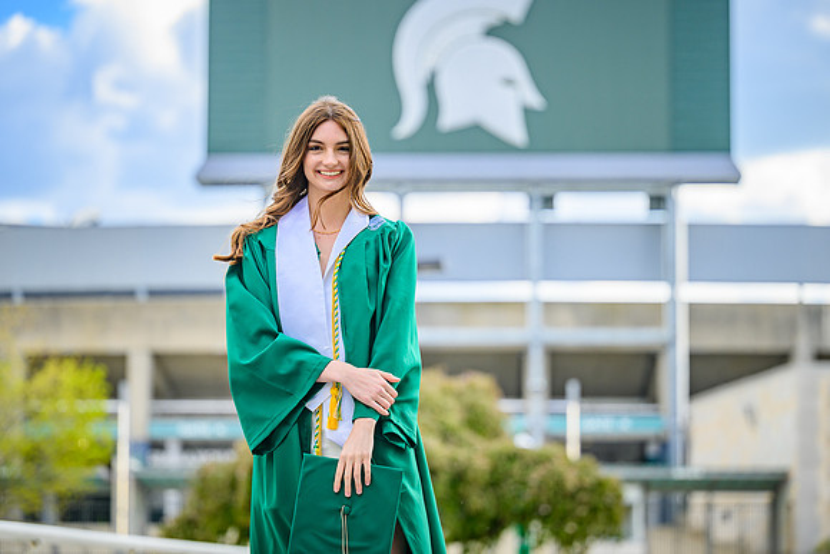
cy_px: 251
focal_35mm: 115
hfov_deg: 17.8
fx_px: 2651
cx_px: 424
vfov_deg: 11.9
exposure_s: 1/500
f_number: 2.8
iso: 100
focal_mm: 105
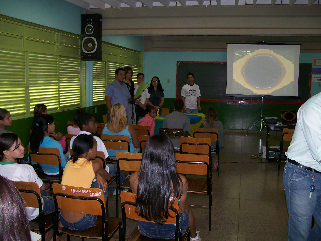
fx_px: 334
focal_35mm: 36
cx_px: 160
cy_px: 120
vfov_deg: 39.7
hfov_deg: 51.4
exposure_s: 1/64
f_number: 2.7
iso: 80
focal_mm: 6
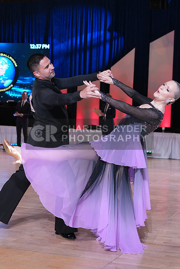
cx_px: 90
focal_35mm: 73
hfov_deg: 18.7
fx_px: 547
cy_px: 134
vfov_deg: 27.7
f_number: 5.6
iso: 2500
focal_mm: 73
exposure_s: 1/200
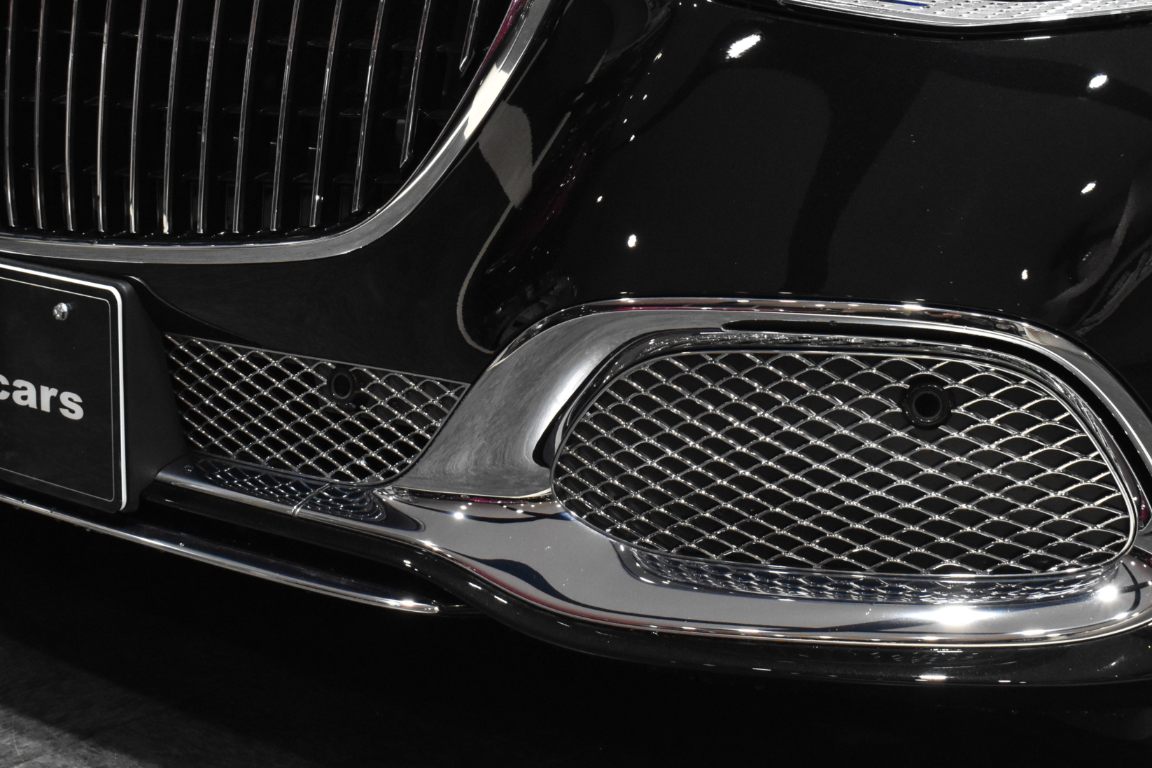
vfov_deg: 19.4
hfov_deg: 28.8
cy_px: 229
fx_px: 2240
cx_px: 499
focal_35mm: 70
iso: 2200
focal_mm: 30
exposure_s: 1/50
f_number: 8
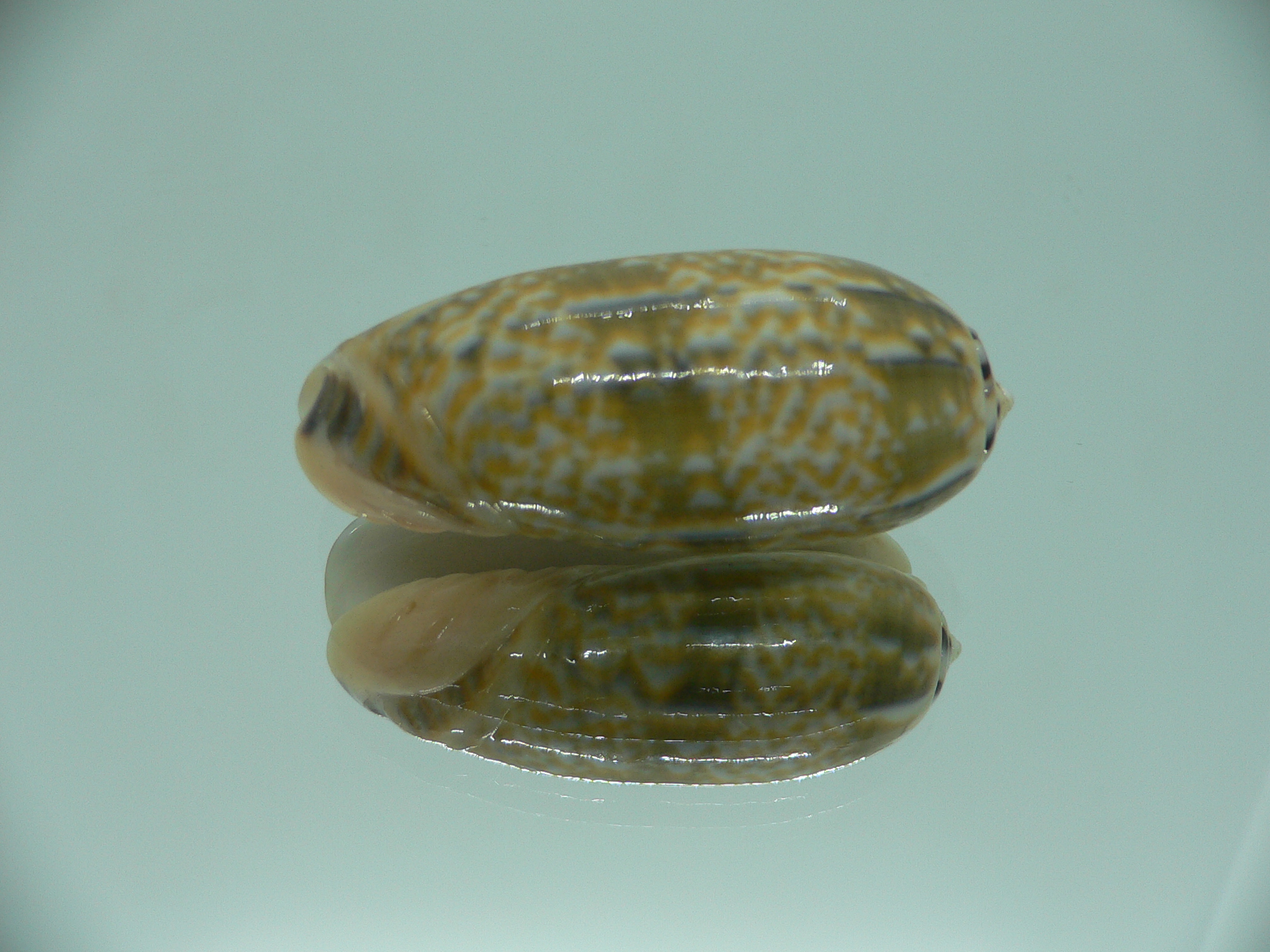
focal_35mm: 35
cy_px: 476
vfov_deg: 40.7
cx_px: 635
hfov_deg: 52.6
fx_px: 1284
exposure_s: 1/60
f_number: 2.8
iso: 80
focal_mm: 4.6
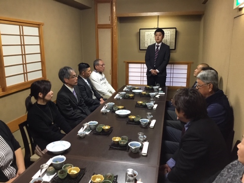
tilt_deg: -12.6
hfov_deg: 58.4
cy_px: 92
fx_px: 219
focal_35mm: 31
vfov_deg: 45.4
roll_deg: -0.4
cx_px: 122
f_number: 2.4
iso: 200
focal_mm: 3.3
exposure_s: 1/24
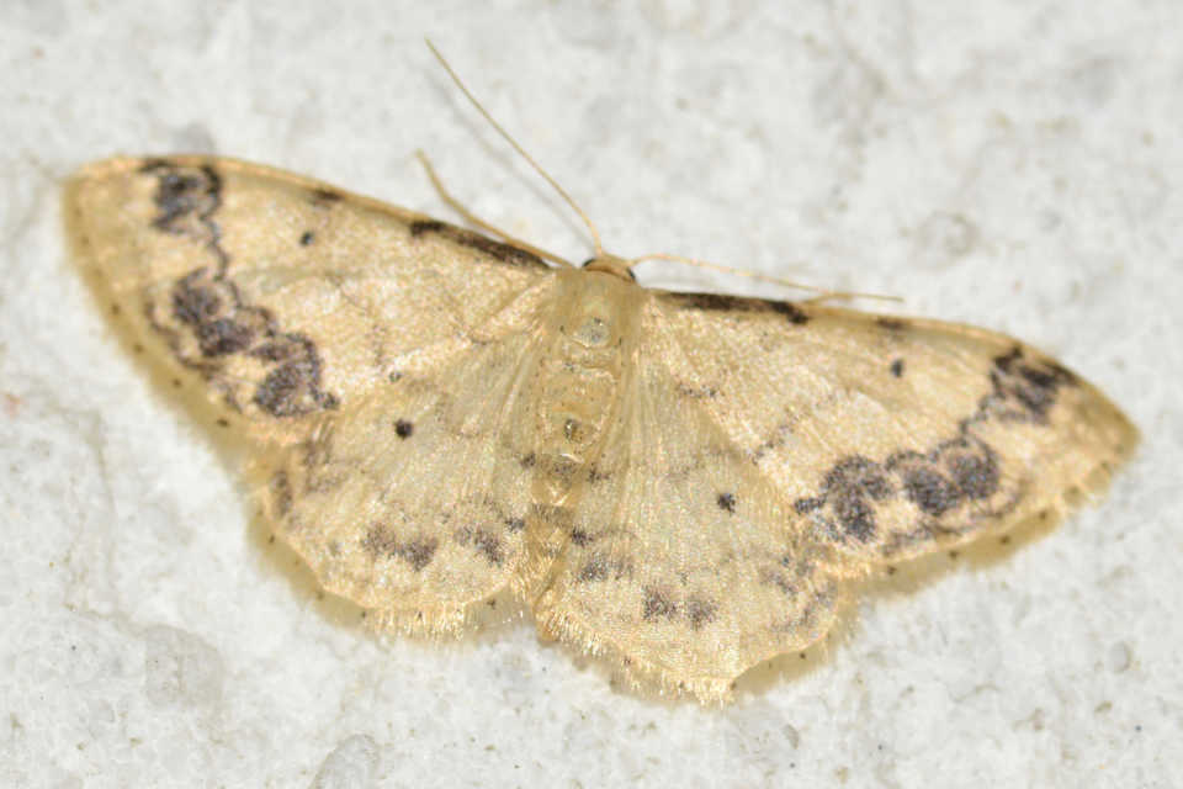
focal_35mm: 150
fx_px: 4929
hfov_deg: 13.7
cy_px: 394
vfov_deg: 9.1
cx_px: 592
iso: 100
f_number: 18
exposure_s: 1/200
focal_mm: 100
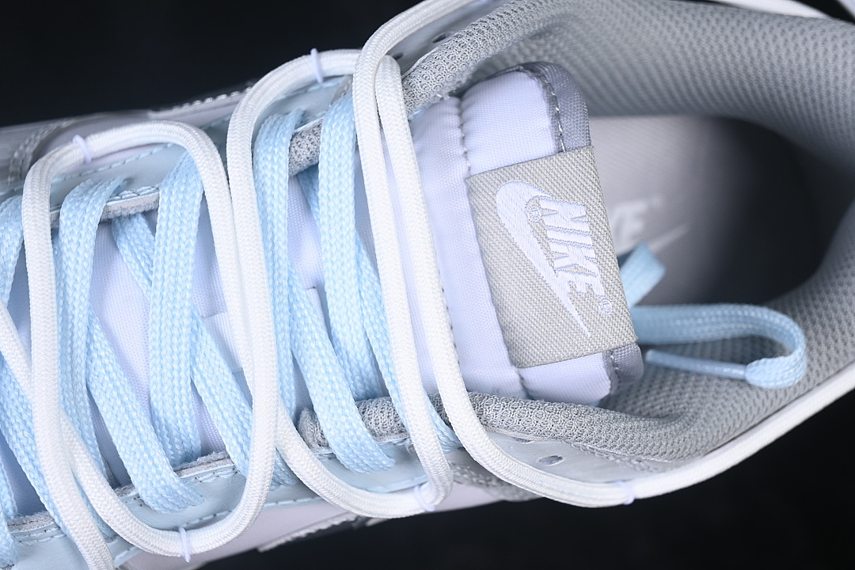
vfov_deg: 18.2
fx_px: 1781
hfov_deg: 27.0
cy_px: 285
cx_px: 428
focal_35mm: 75
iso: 160
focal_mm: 50
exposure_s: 1/80
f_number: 7.1
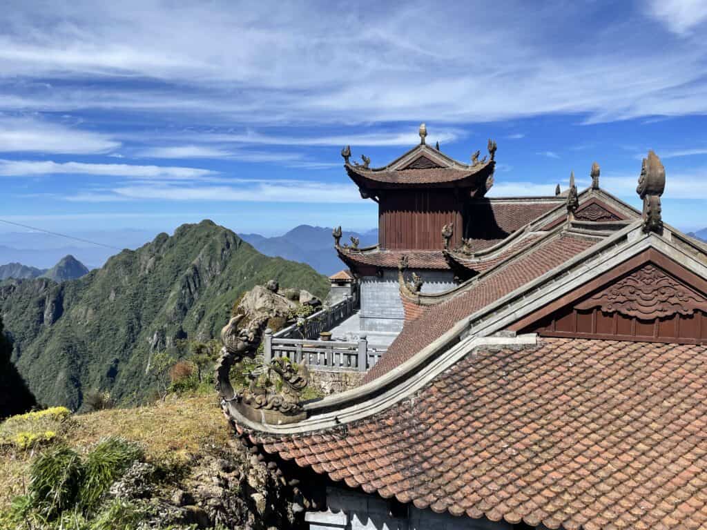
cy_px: 265
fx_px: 531
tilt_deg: -4.8
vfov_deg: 53.1
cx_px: 354
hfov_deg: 67.3
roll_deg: +0.5
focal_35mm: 26
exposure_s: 1/3300
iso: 32
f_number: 1.6
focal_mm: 4.2
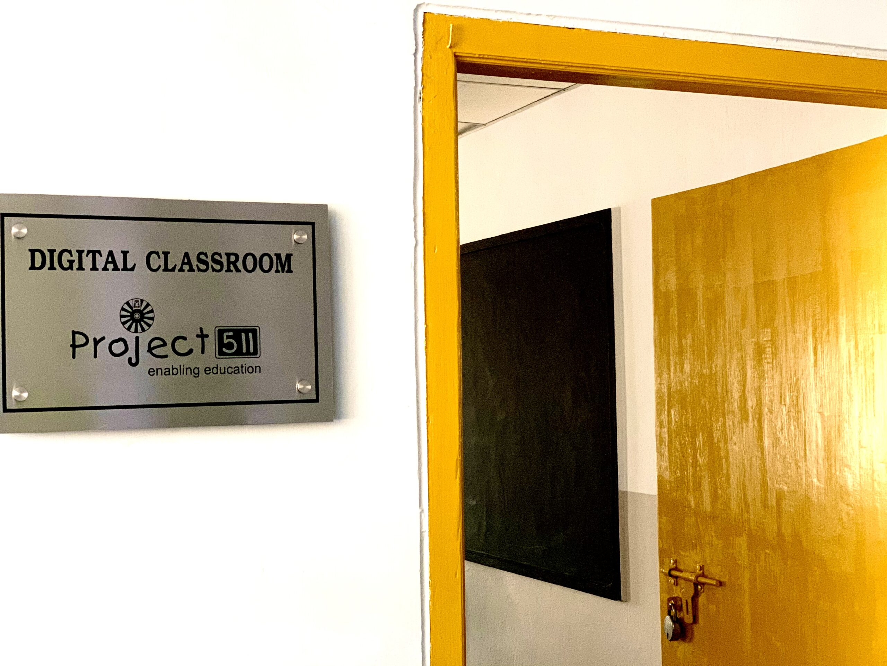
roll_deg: +0.3
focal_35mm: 52
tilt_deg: +2.9
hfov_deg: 36.8
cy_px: 333
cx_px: 444
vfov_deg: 28.0
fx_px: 1332
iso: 400
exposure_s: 1/57
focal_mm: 6
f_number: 2.4
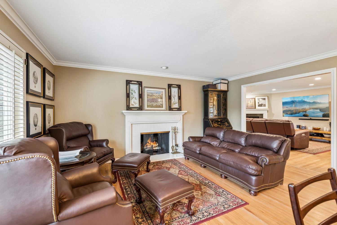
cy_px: 112
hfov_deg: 96.8
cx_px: 168
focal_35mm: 16
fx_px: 150
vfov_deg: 73.7
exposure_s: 1/2.5
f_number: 8
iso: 400
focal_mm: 16
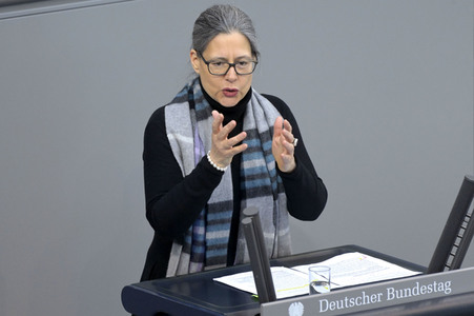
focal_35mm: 400
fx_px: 5263
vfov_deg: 3.4
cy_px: 158
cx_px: 237
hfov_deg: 5.2
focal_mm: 400
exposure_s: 1/400
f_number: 5.6
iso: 8000
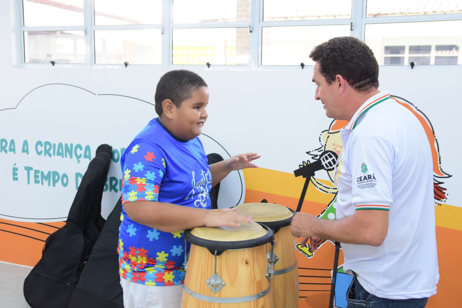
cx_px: 231
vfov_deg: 30.9
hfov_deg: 45.0
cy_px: 154
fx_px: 558
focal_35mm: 44
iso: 1250
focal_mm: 29
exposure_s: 1/160
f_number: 4.5
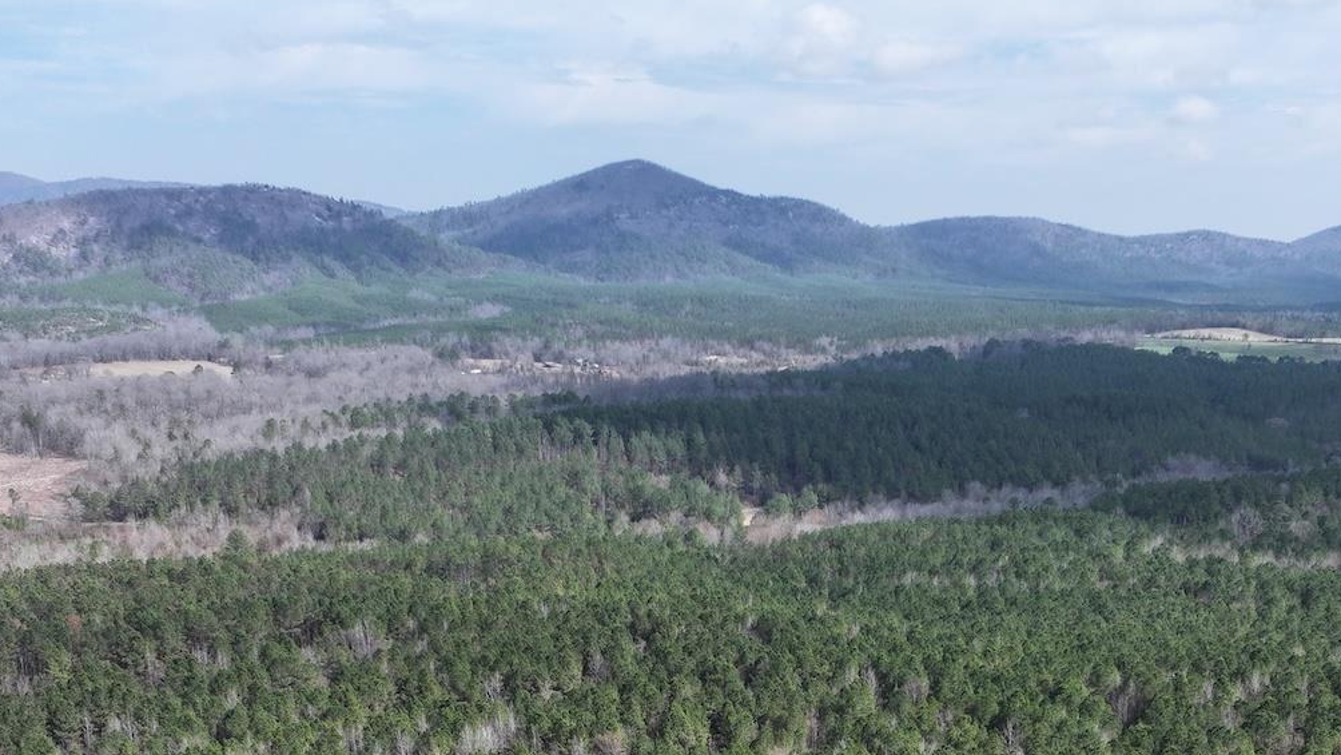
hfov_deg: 41.2
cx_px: 792
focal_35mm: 50
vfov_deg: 22.5
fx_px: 1778
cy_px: 844
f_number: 2.8
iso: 180
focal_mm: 12.29
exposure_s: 1/2000
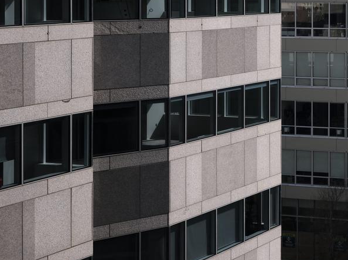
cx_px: 545
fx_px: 904
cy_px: -26
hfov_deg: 18.8
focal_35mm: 90
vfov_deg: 15.9
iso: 400
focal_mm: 32.6
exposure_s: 1/200
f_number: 8
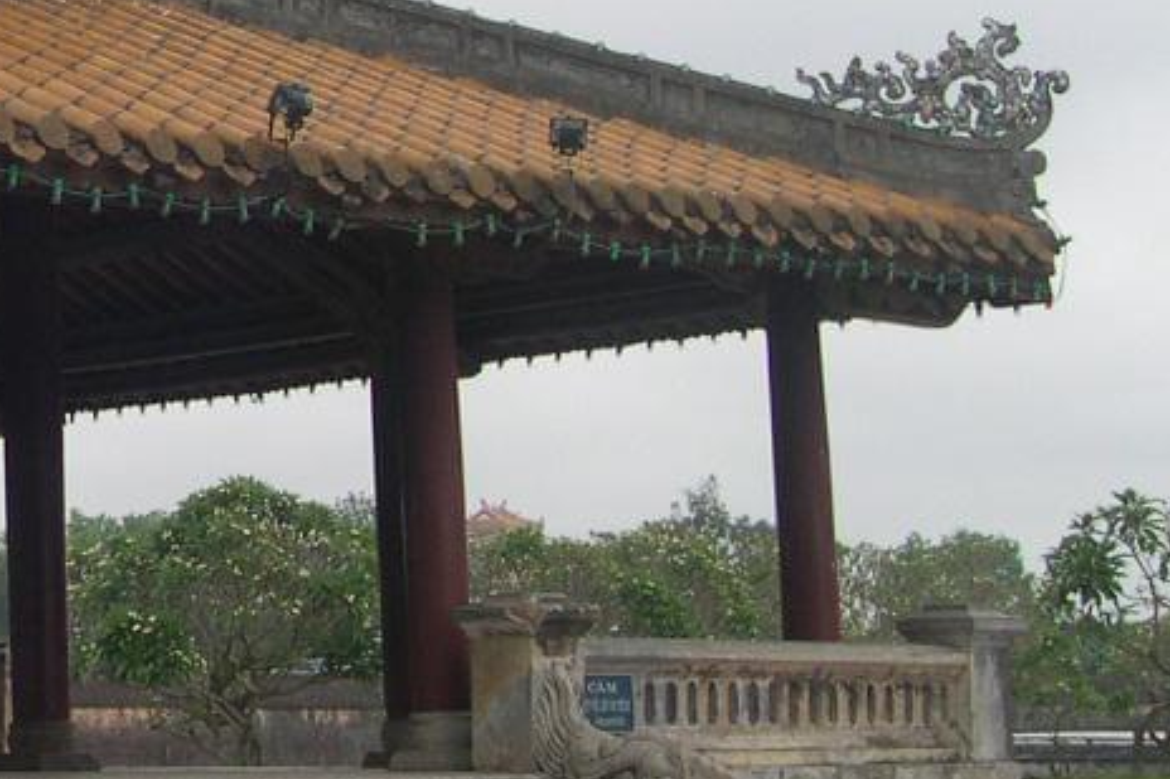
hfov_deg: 17.5
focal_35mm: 109
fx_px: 3541
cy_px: 111
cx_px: -398
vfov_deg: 12.5
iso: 100
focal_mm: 8
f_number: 7.6
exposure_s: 1/156
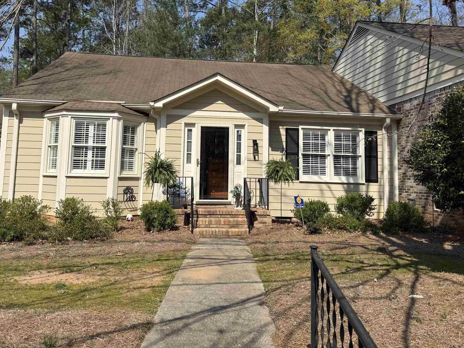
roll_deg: -0.7
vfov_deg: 45.0
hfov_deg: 58.3
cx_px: 217
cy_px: 127
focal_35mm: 31
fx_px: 415
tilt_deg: +5.0
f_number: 1.78
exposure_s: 1/5714
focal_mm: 6.76
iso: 80
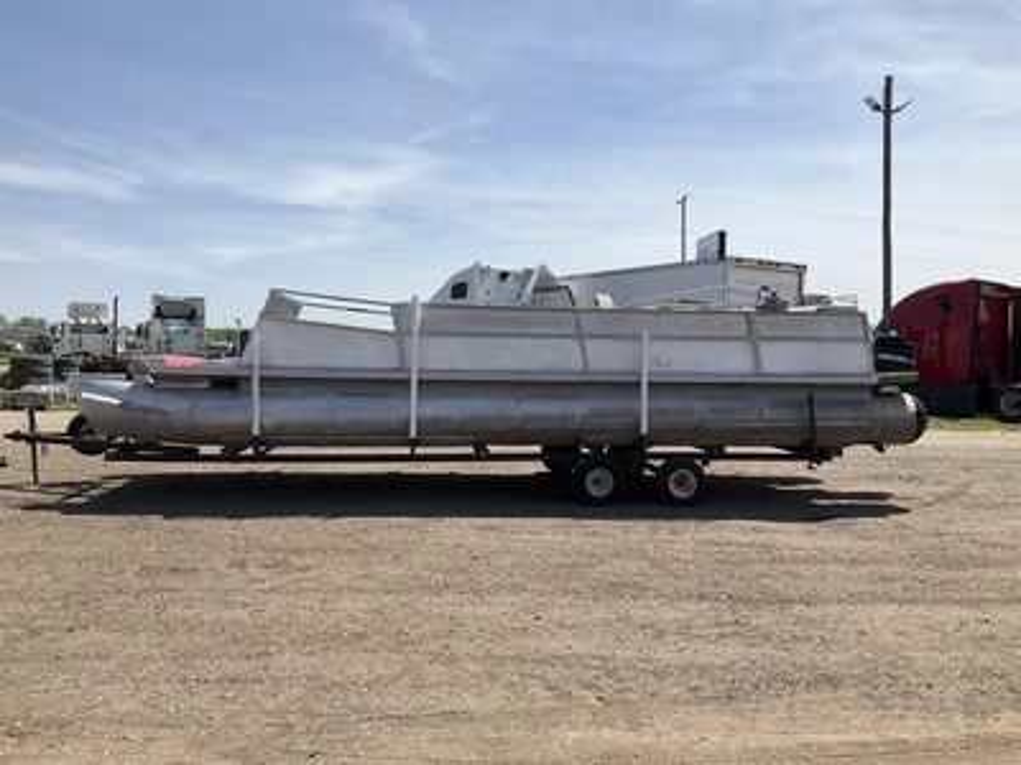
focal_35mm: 29
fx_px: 855
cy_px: 382
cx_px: 510
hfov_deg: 61.7
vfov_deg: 48.2
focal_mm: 3
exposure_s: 1/2801
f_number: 1.8
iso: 25
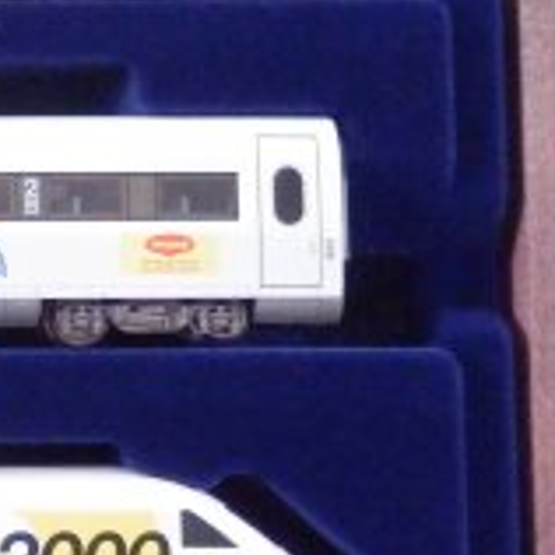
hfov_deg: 12.1
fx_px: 2431
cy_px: 112
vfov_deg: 13.0
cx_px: -400
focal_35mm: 134
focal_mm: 7.3
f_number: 3.7
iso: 1600
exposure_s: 1/160
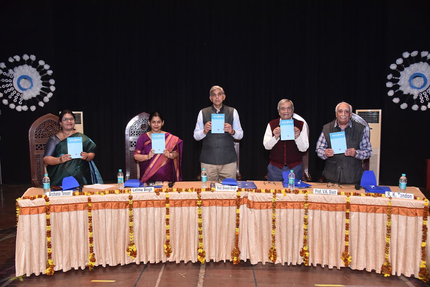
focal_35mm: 24
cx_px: 215
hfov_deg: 73.7
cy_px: 144
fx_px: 287
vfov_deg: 53.2
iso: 2500
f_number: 6.3
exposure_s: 1/125
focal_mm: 24
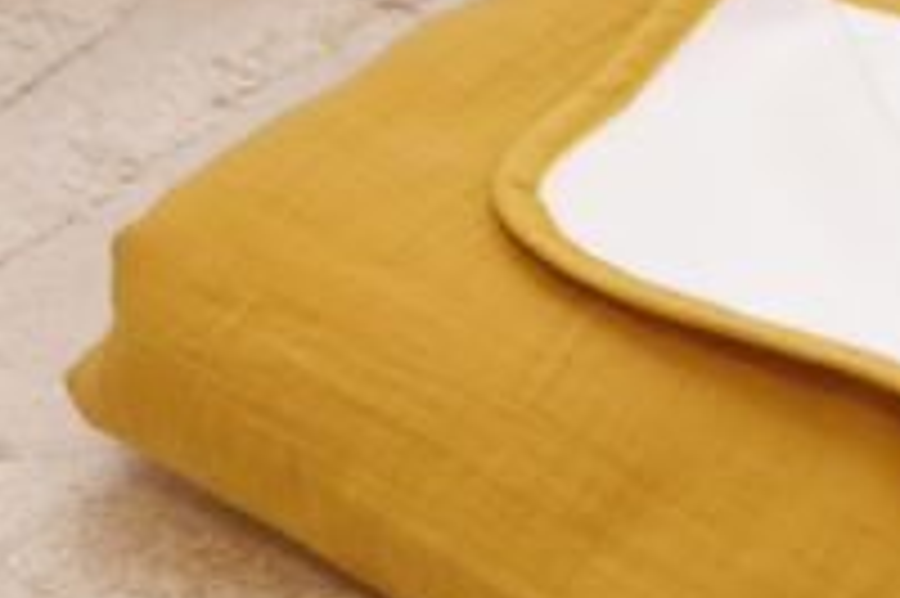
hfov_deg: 18.2
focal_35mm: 112
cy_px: 402
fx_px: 2798
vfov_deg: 12.2
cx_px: 639
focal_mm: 52
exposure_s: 1/125
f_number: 5.6
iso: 12800
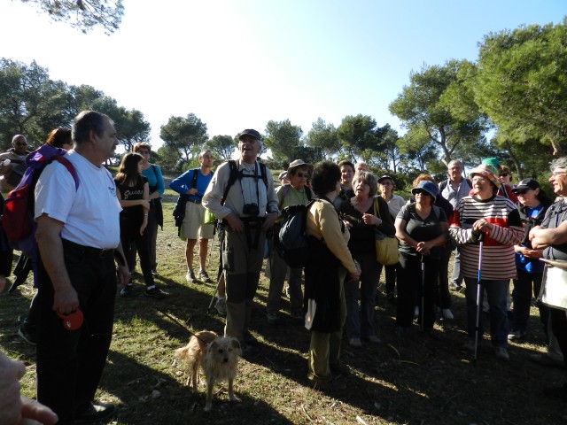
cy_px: 212
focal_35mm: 23
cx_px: 284
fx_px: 377
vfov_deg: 58.9
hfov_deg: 73.9
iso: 160
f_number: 3.4
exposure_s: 1/800
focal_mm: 4
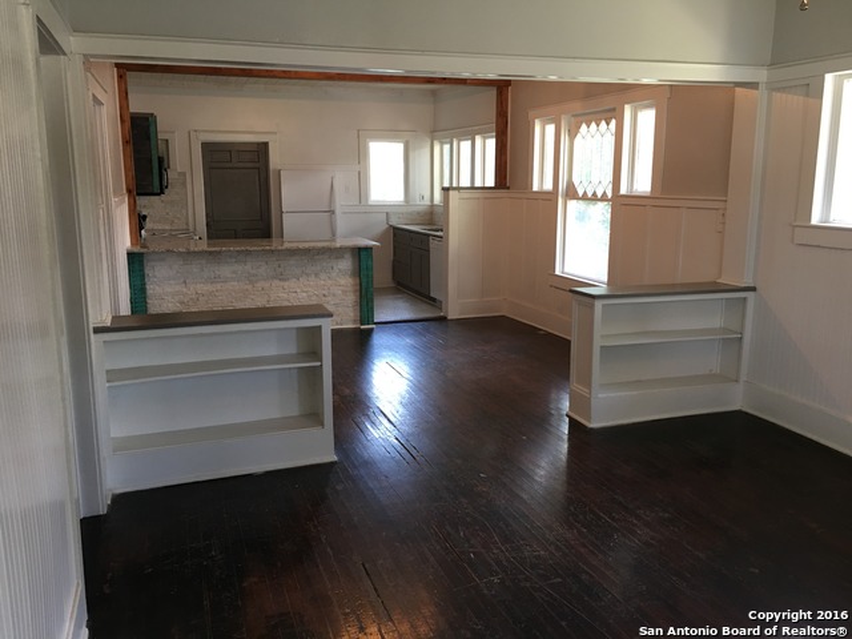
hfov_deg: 61.7
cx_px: 426
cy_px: 320
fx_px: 714
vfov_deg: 48.2
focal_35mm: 29
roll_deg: +1.1
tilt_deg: -10.1
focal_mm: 4.15
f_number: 2.2
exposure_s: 1/15
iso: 40
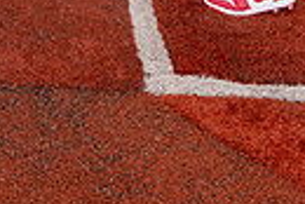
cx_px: 26
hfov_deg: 16.7
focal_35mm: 121
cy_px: -274
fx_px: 1026
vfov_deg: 10.0
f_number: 6.3
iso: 800
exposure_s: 1/250
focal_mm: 35
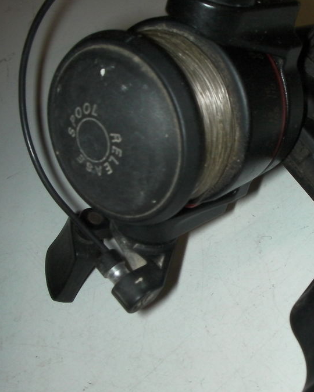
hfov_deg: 27.2
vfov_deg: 34.1
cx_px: 243
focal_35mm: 55
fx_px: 638
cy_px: 193
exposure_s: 1/30
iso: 200
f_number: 5.6
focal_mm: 6.3
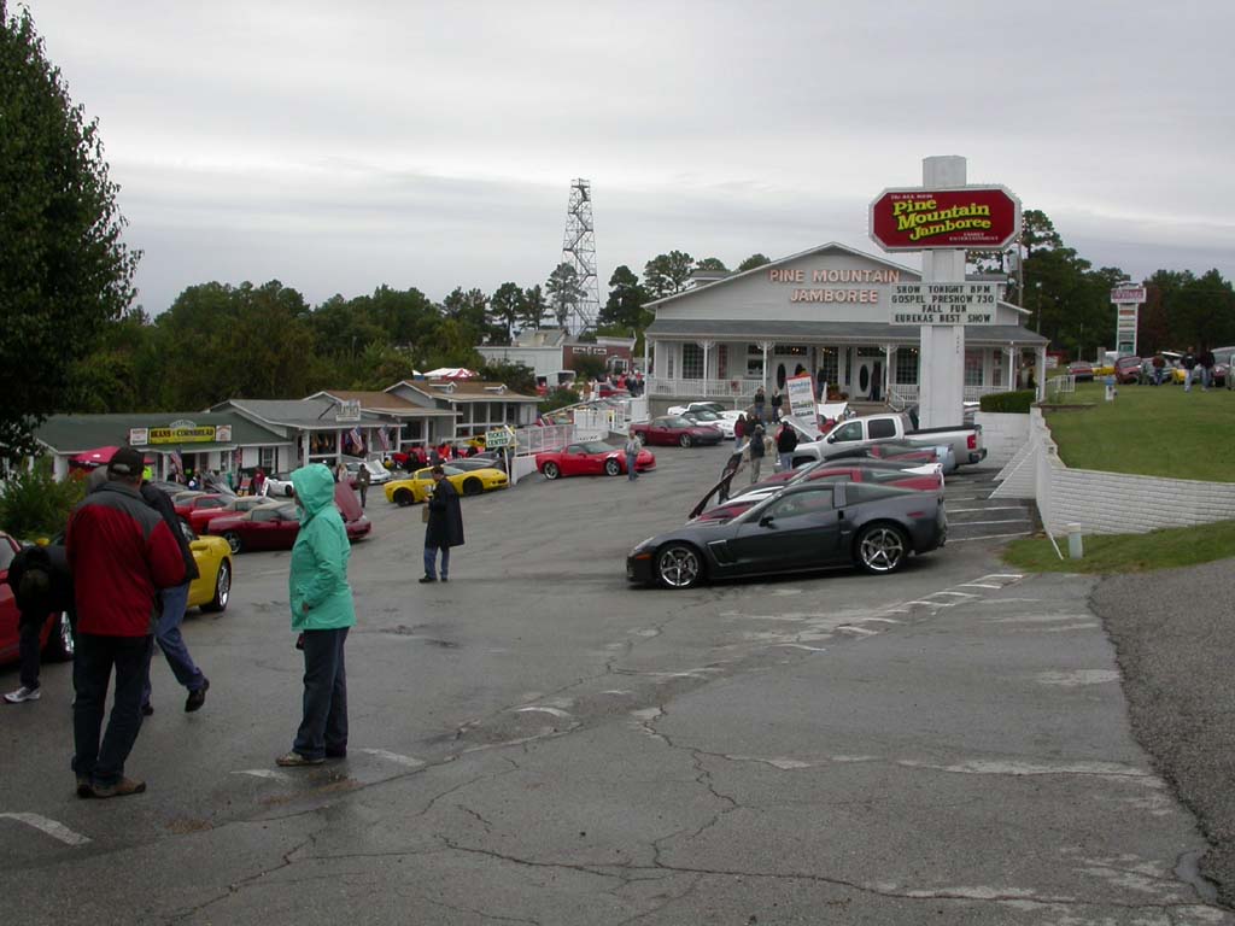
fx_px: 1356
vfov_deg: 37.7
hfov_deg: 49.0
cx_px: 618
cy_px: 463
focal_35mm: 38
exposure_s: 1/227
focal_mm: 7.85
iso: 100
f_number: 6.7
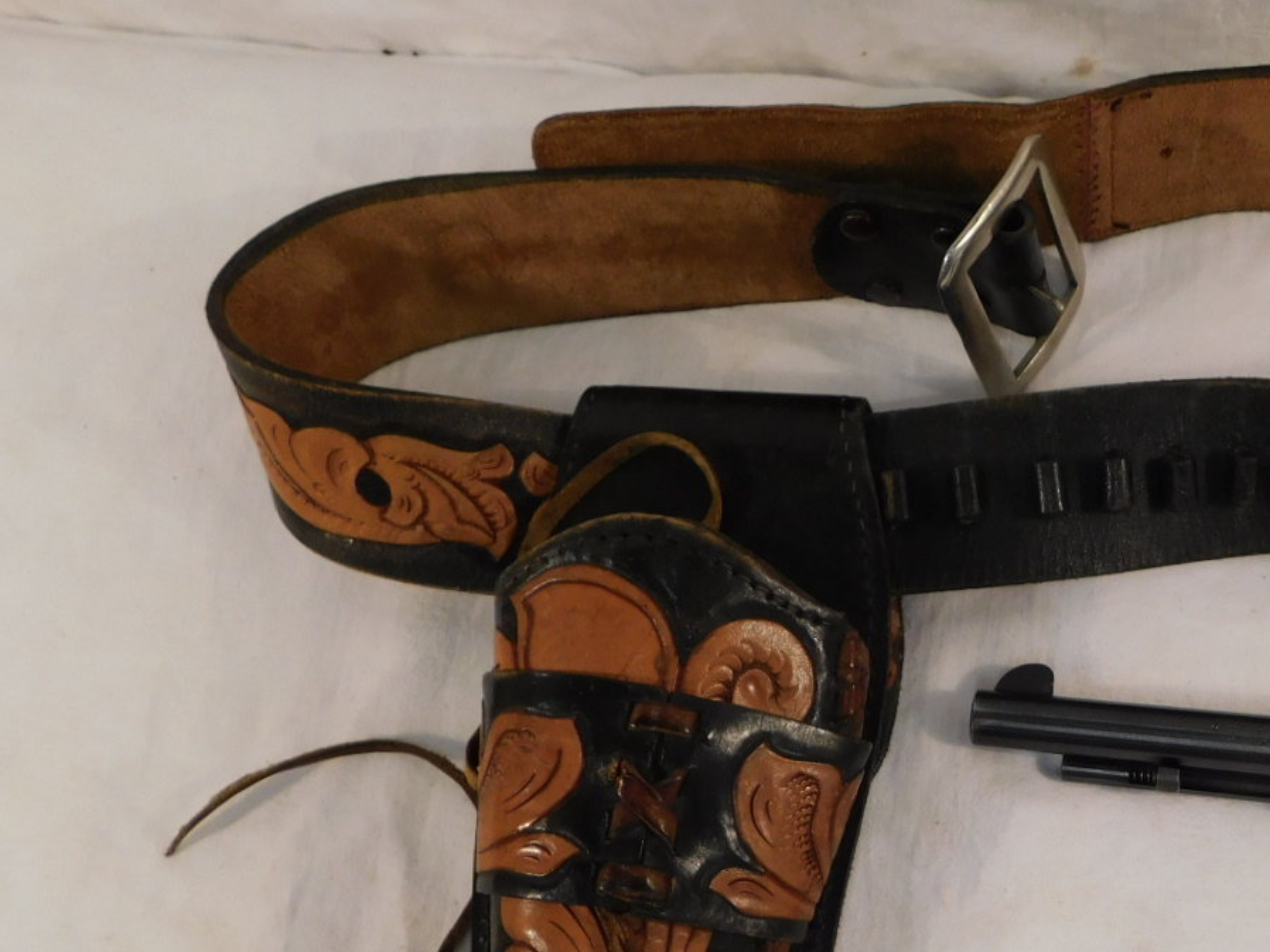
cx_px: 1096
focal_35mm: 41
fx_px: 1504
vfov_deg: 33.9
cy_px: 778
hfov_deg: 42.7
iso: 125
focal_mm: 4
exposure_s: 1/40
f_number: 3
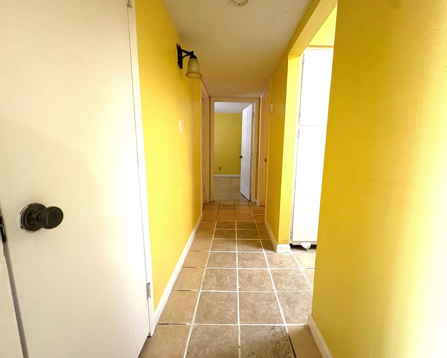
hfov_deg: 96.7
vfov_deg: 84.0
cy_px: 178
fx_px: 198
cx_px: 235
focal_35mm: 15
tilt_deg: -7.3
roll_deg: -0.3
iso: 200
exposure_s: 1/60
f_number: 2.2
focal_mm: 2.22
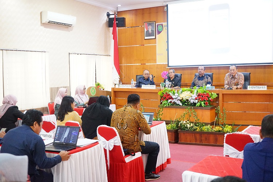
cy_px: 91
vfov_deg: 30.5
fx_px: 334
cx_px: 136
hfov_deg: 44.5
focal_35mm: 44
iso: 10000
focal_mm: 44
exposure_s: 1/80
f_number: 5
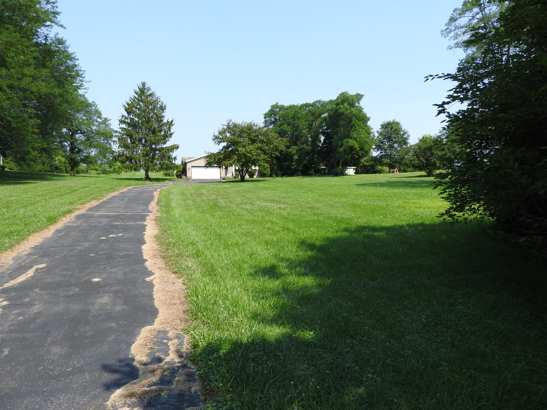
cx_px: 274
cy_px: 205
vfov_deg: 56.8
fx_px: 379
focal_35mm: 24
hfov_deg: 71.6
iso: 100
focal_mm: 4.3
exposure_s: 1/800
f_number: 3.3
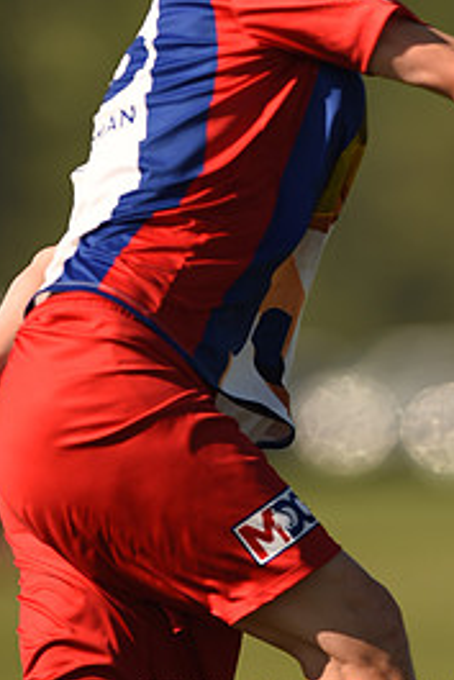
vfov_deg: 2.4
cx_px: 383
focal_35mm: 875
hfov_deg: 1.6
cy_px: 100
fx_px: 16529
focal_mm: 400
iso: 100
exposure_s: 1/2000
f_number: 3.2
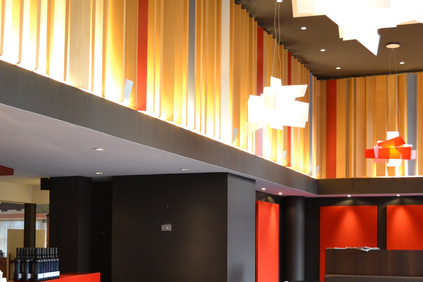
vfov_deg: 24.7
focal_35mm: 54
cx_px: 250
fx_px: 634
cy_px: 221
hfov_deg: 36.8
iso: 1800
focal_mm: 22
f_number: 3.8
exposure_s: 1/60
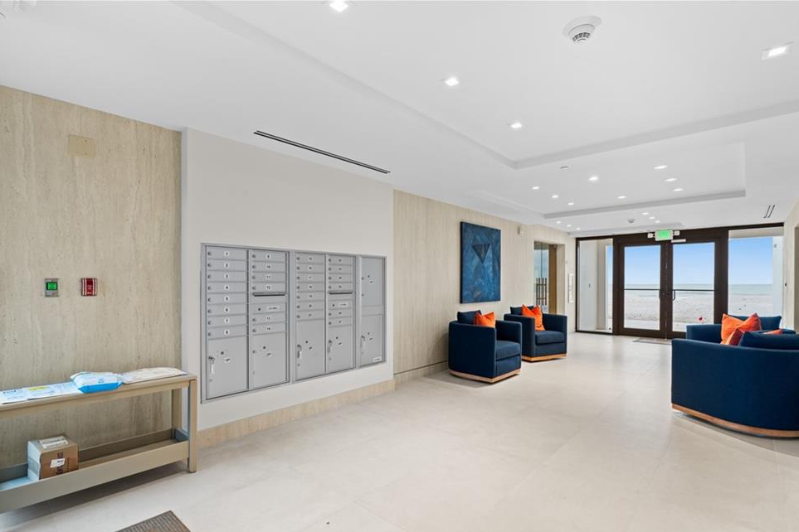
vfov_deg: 70.4
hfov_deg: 93.3
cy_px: 282
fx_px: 377
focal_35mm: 17
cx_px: 388
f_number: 10
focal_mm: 16
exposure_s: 1/1.25
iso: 200
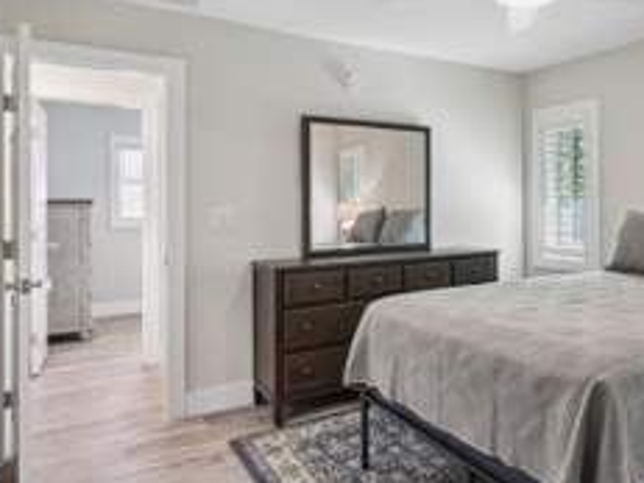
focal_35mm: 28
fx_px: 521
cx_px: 493
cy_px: 197
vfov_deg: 49.4
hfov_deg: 59.6
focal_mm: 14
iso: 400
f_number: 8
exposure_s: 1/10
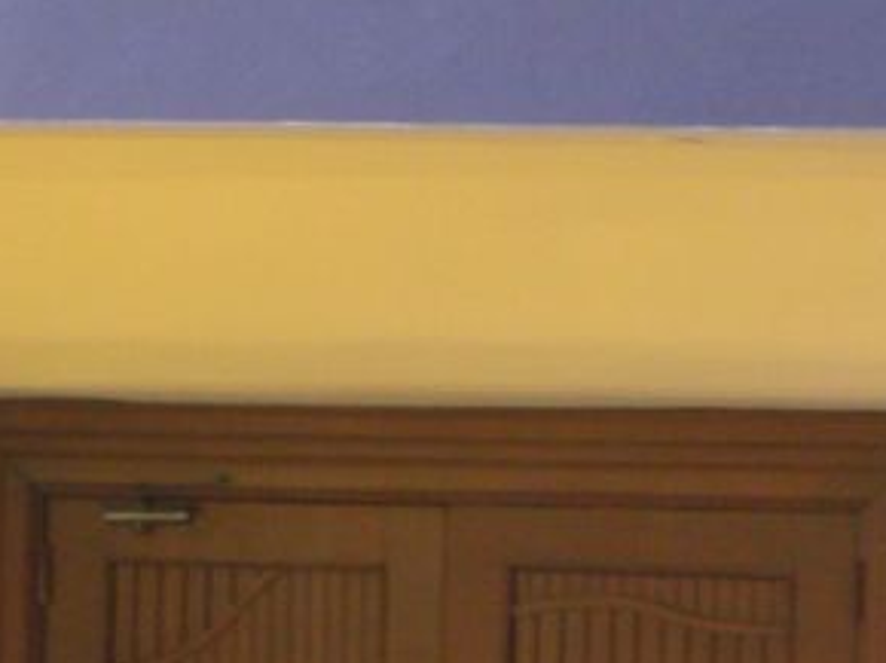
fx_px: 10306
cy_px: 434
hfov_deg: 4.9
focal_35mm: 403
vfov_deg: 3.7
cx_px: -324
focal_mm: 18.6
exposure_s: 1/200
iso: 200
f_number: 5.2
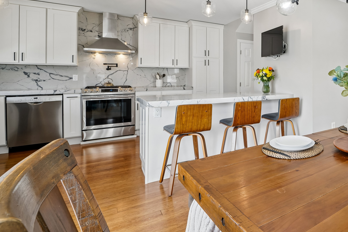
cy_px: 84
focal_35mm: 22
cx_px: 311
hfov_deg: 65.5
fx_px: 213
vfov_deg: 56.4
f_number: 8
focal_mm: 12
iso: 100
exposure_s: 1/13
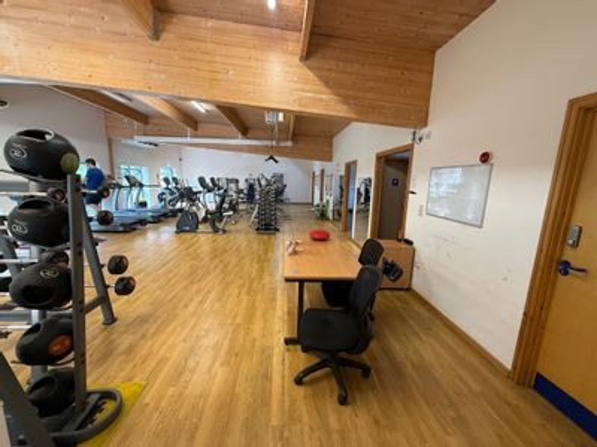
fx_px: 241
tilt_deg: -10.7
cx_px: 298
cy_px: 224
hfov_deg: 102.1
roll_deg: -2.4
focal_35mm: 14
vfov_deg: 85.7
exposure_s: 1/100
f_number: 2.2
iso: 250
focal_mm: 2.22
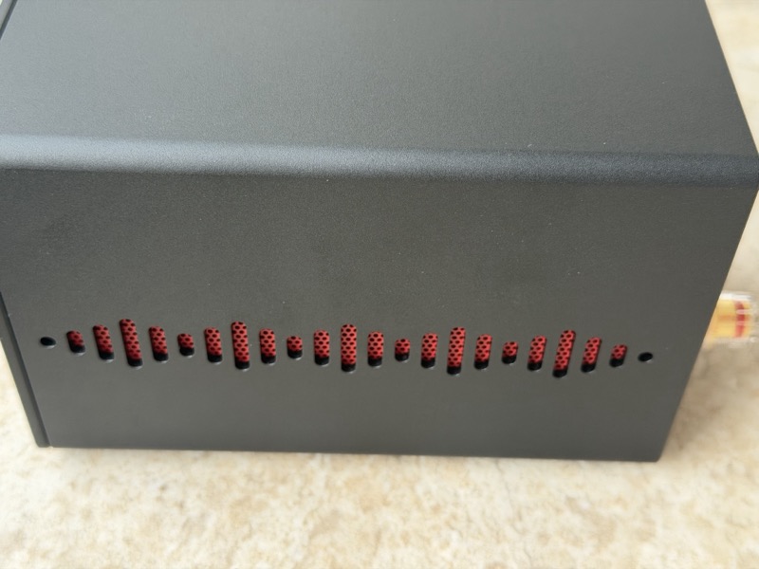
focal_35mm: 48
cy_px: 284
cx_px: 380
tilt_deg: -47.8
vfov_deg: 30.3
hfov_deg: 39.7
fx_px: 1052
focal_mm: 6.76
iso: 100
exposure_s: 1/102
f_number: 1.78
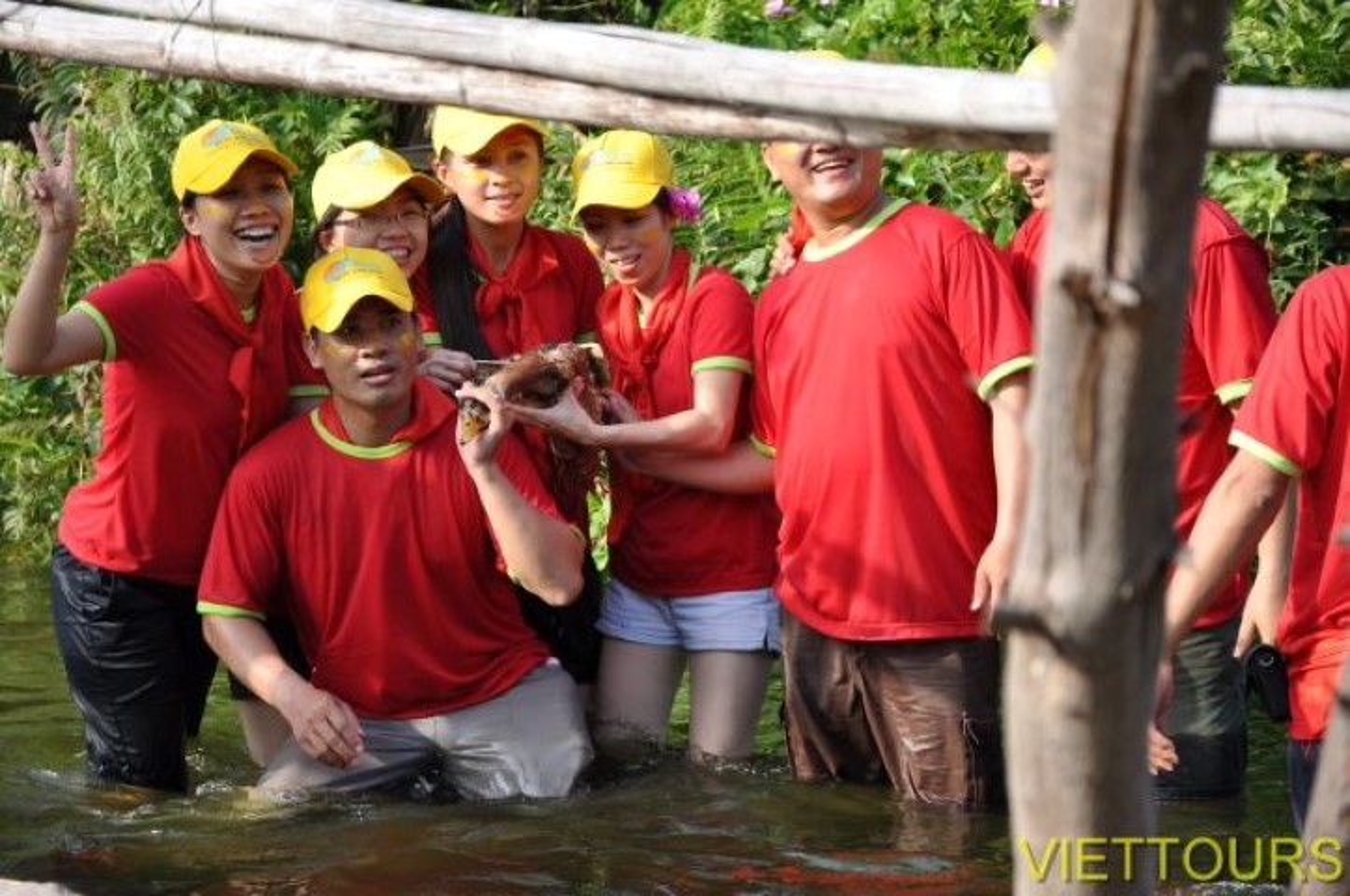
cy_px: 448
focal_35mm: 158
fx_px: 5898
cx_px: 675
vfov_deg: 8.7
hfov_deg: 13.1
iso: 200
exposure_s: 1/160
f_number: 6.3
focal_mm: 105
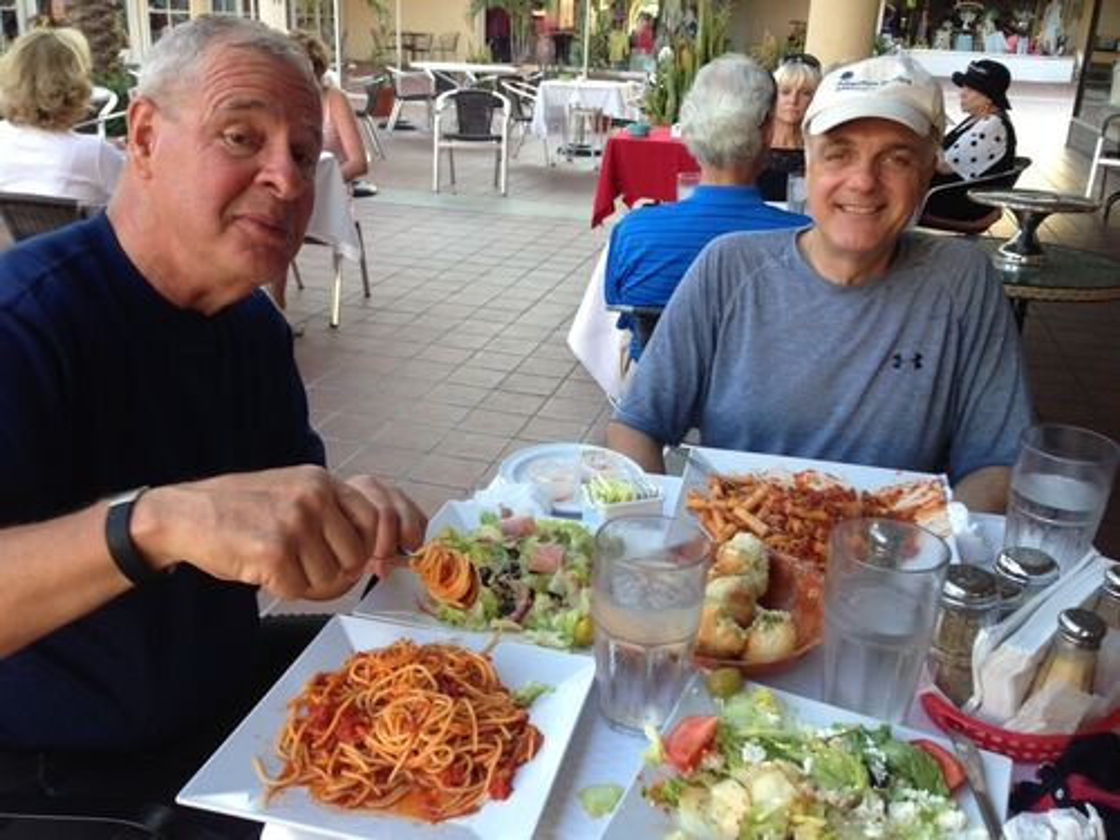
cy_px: 420
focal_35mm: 33
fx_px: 1068
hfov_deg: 55.4
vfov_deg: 42.9
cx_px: 560
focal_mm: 4.13
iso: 50
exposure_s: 1/60
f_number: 2.4
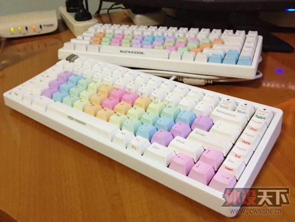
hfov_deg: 52.6
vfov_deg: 40.7
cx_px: 148
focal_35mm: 35
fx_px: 298
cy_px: 111
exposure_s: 1/20
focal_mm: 4.28
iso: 320
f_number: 2.4
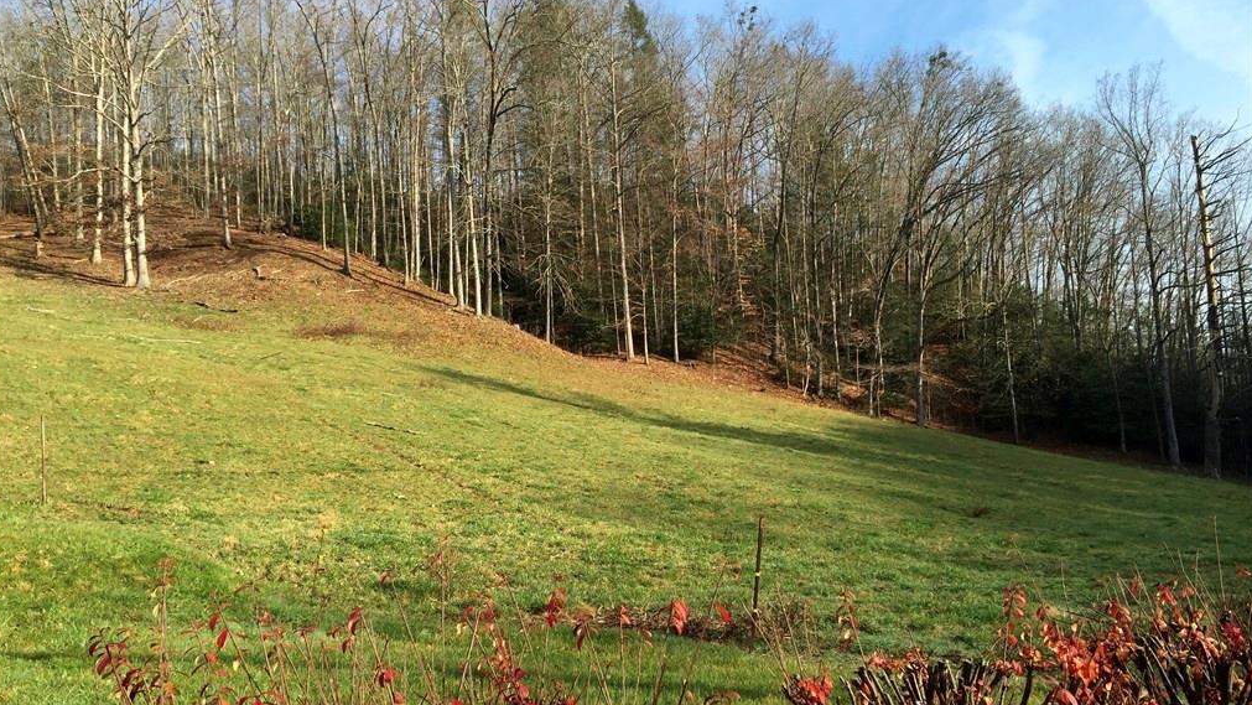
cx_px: 622
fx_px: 1062
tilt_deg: +9.4
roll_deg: +3.3
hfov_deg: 61.0
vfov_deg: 36.7
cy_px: 389
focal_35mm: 32
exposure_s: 1/706
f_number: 2.2
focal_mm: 4.15
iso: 32
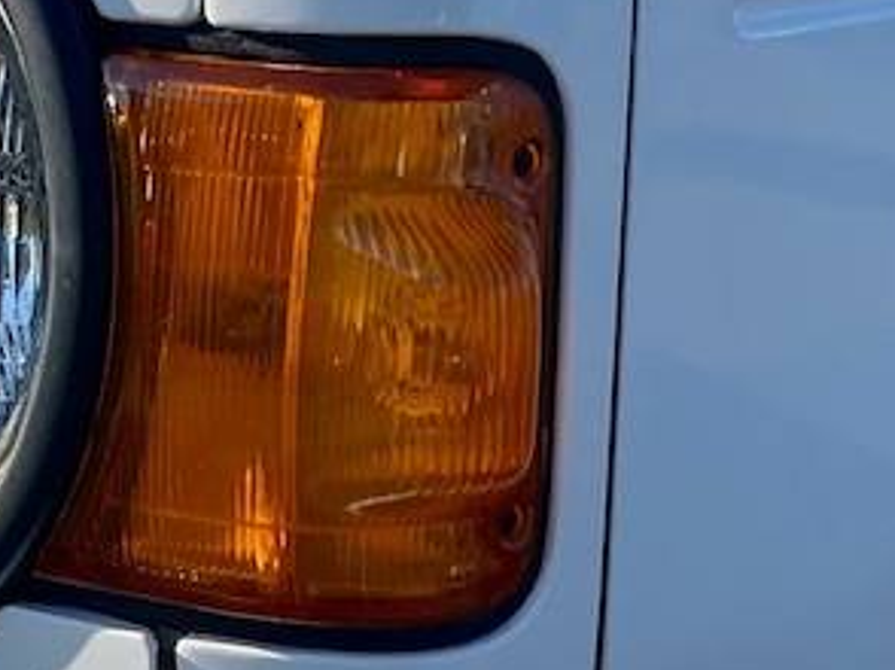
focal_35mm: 109
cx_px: 149
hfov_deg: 17.9
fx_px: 2816
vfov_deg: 13.5
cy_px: 542
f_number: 1.6
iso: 32
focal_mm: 5.1
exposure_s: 1/3344
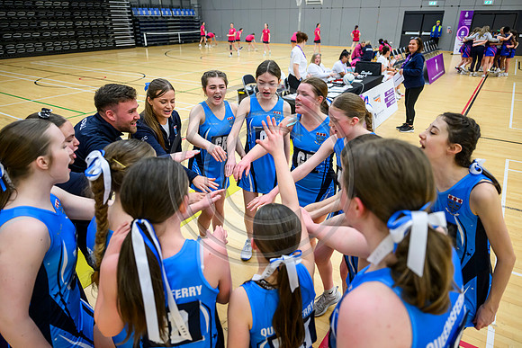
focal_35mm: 24
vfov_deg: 53.2
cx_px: 261
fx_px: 348
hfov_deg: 73.7
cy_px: 174
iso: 5000
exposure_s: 1/500
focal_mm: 24
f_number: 2.8
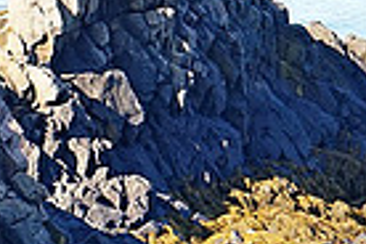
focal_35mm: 347
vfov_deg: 4.0
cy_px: 221
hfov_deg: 5.9
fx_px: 3529
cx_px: -122
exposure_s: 1/125
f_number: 13
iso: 1000
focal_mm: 55
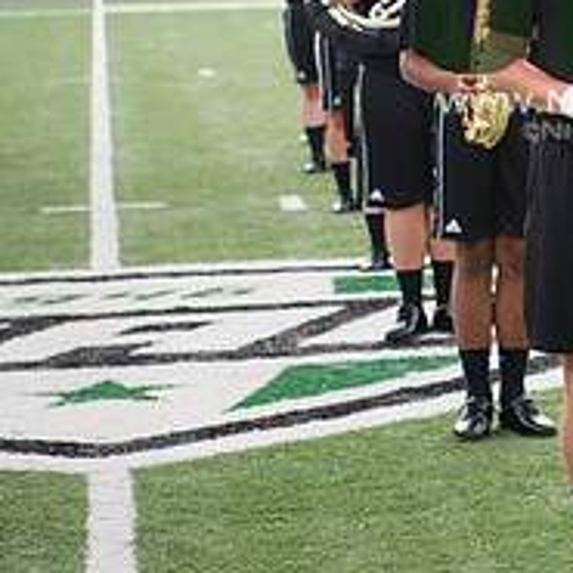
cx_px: 650
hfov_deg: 9.3
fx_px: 3502
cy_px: -8
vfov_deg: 9.3
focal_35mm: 187
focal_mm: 70
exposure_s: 1/2000
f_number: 2.8
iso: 400
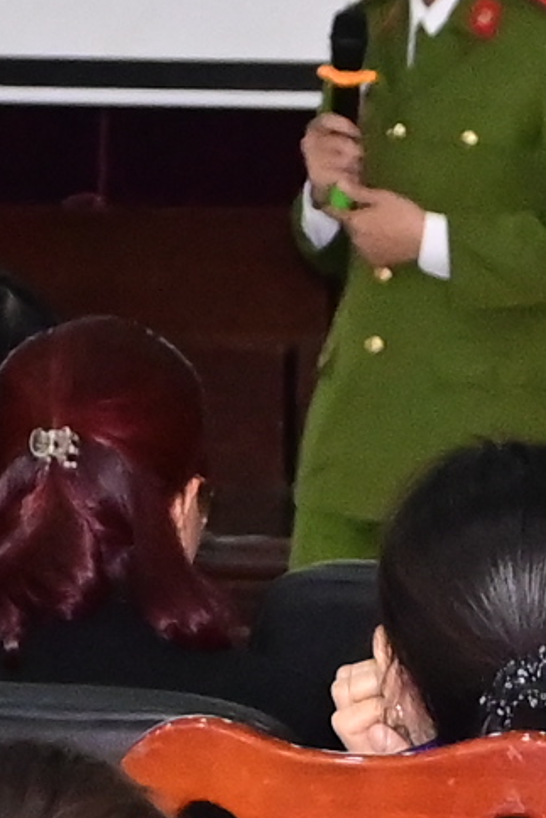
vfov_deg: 5.0
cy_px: 115
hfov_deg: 3.4
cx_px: 240
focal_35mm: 408
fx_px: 9275
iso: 5000
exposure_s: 1/200
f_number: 5.6
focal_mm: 45
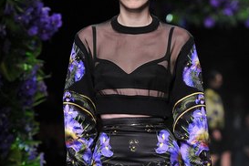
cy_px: 202
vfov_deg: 4.8
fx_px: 1978
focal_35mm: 286
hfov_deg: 7.2
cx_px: 120
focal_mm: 130
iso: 2000
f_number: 4
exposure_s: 1/400
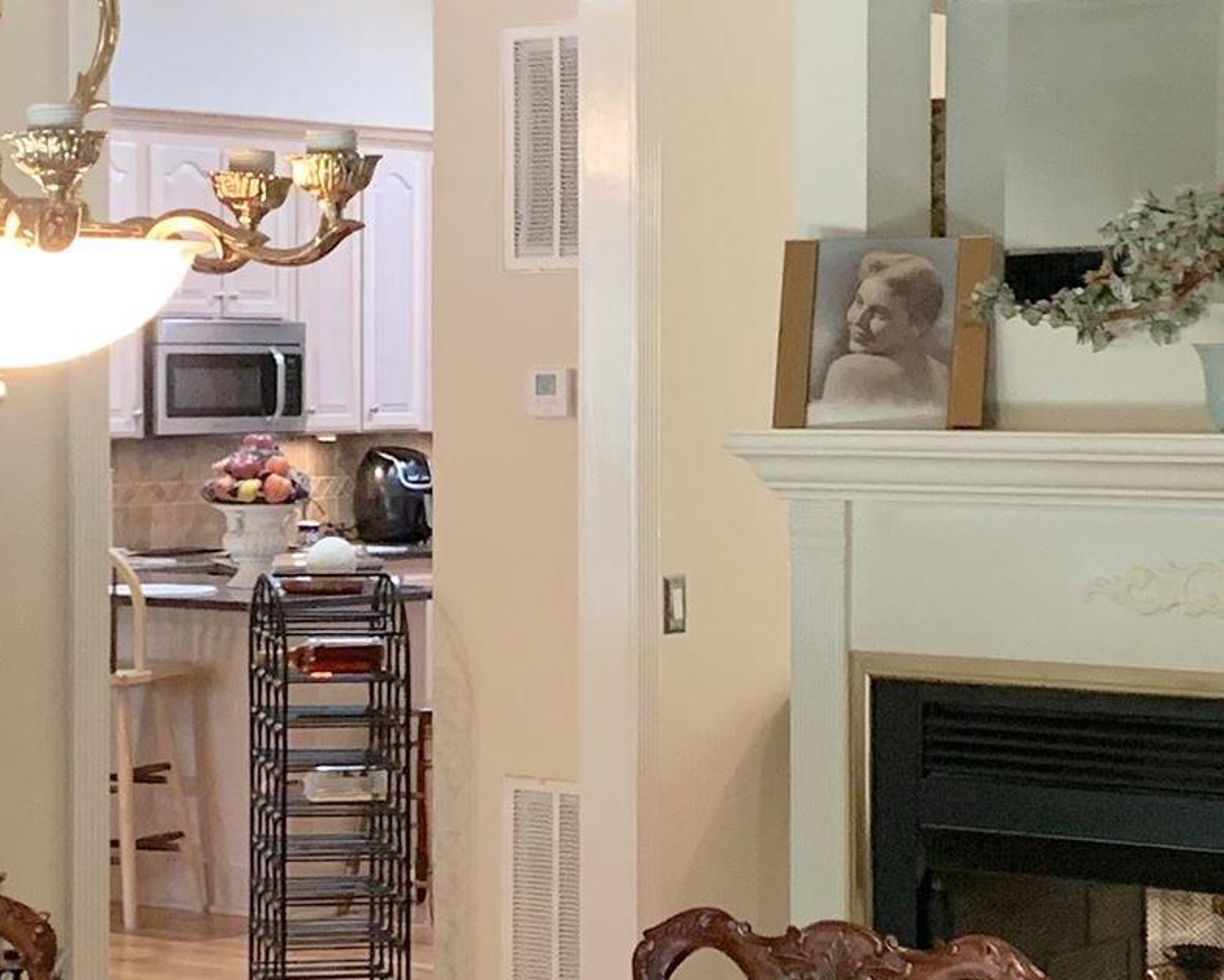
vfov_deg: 15.6
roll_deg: -0.6
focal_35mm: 99
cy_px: 453
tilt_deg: +0.4
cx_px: 526
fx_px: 3587
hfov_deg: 19.4
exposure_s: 1/40
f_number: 1.8
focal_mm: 4.25
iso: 250
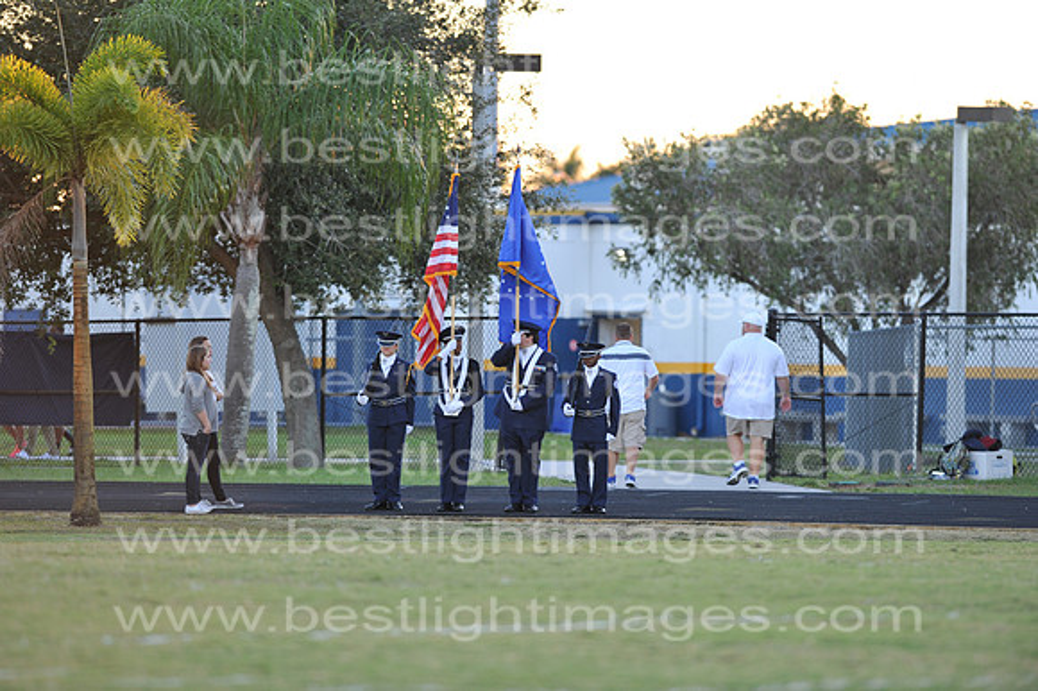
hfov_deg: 6.9
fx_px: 8645
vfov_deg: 4.6
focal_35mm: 300
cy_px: 346
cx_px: 519
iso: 400
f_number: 4
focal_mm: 300
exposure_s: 1/200
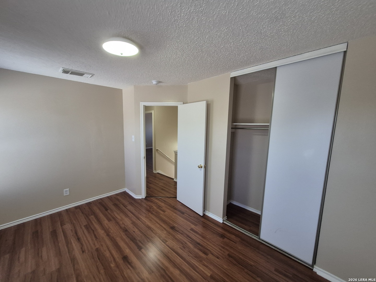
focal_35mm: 13
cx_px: 188
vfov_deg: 89.9
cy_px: 141
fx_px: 141
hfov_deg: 106.2
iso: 320
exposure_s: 1/60
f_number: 2.2
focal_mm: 1.74
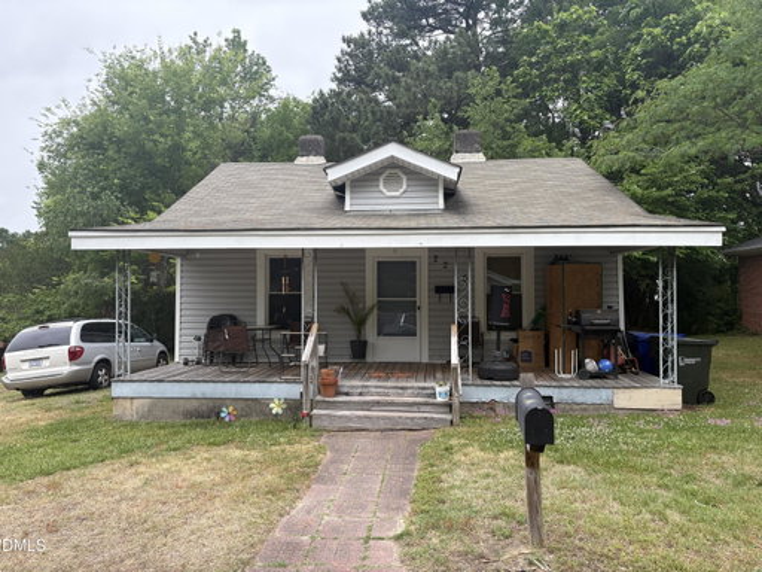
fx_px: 572
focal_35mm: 26
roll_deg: +0.1
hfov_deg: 67.3
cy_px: 286
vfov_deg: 53.1
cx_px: 381
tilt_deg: +1.3
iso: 64
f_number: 1.6
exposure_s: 1/395
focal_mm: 5.96
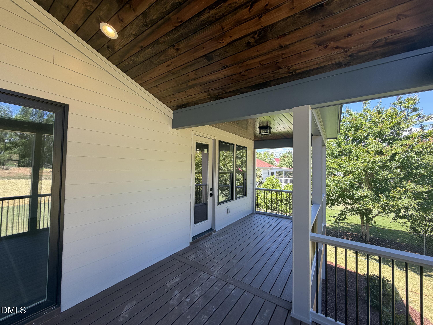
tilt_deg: +2.3
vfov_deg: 85.7
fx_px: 175
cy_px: 162
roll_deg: -2.3
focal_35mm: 14
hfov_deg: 102.1
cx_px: 216
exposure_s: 1/157
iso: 50
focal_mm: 2.22
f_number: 2.2
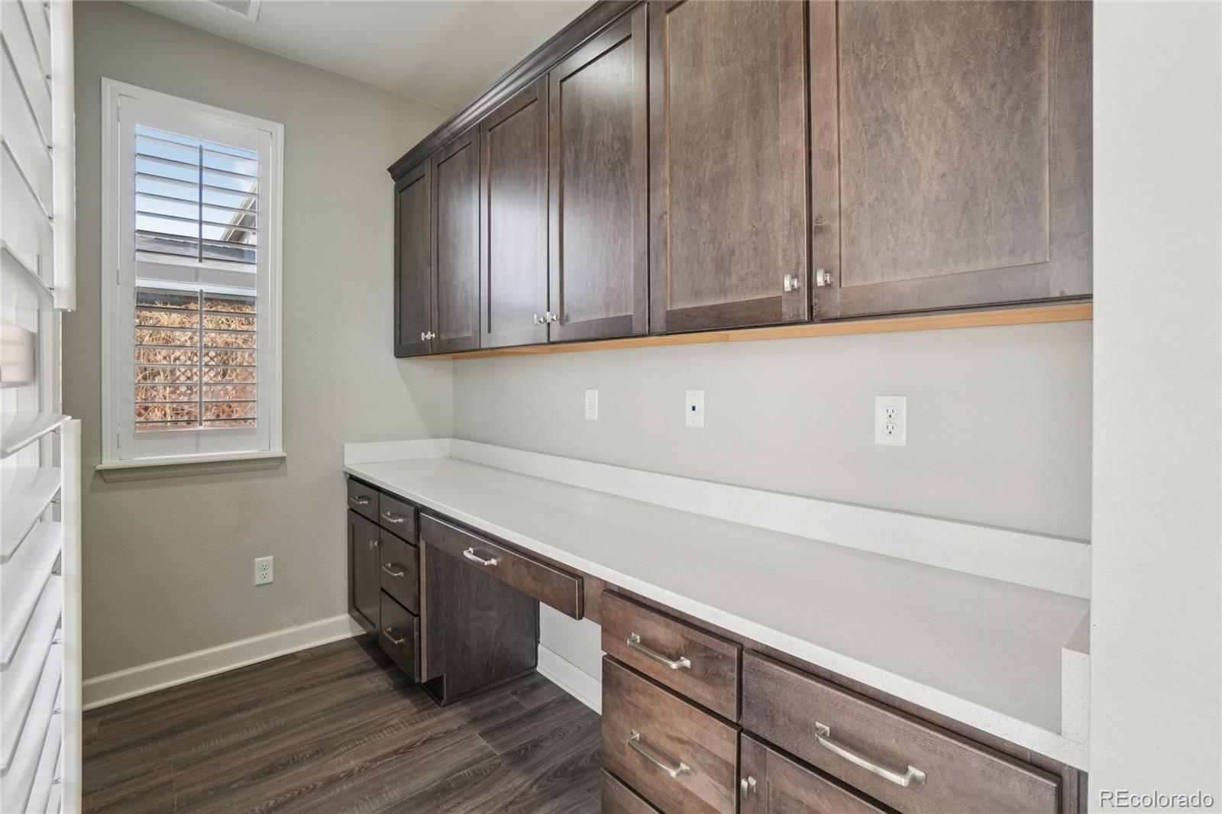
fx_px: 509
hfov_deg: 100.4
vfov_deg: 77.3
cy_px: 407
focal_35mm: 15
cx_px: 611
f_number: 8
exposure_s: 1/40
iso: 400
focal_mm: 10
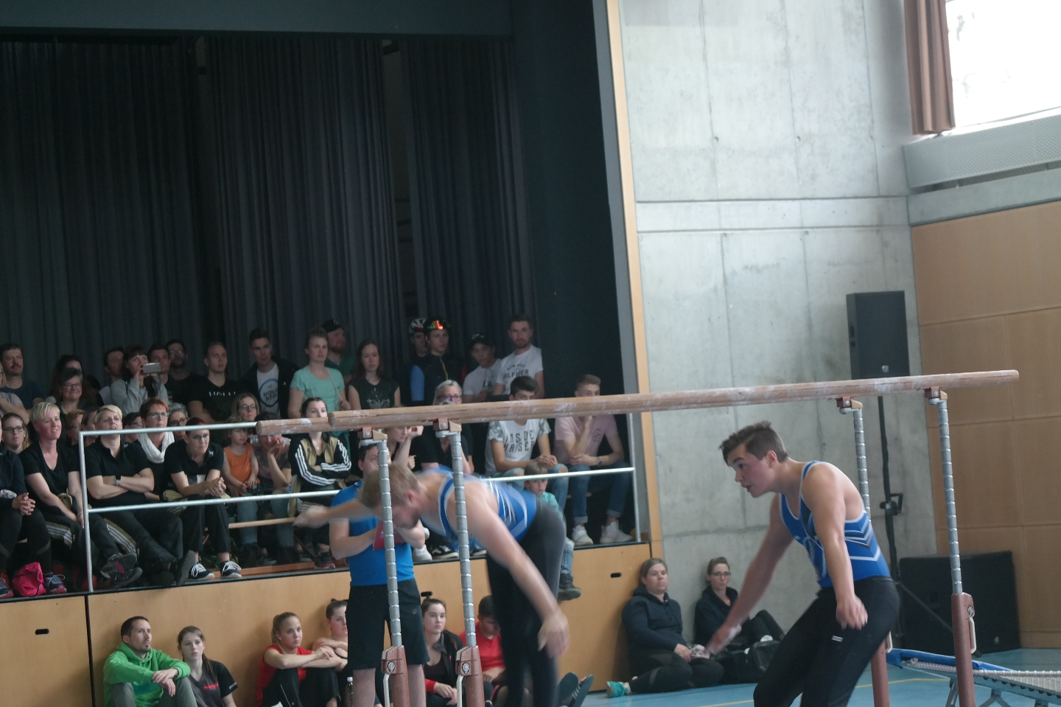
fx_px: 2946
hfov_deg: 20.4
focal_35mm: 100
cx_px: 497
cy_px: 386
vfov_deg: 13.7
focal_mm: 59
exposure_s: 1/100
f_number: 4.5
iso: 800
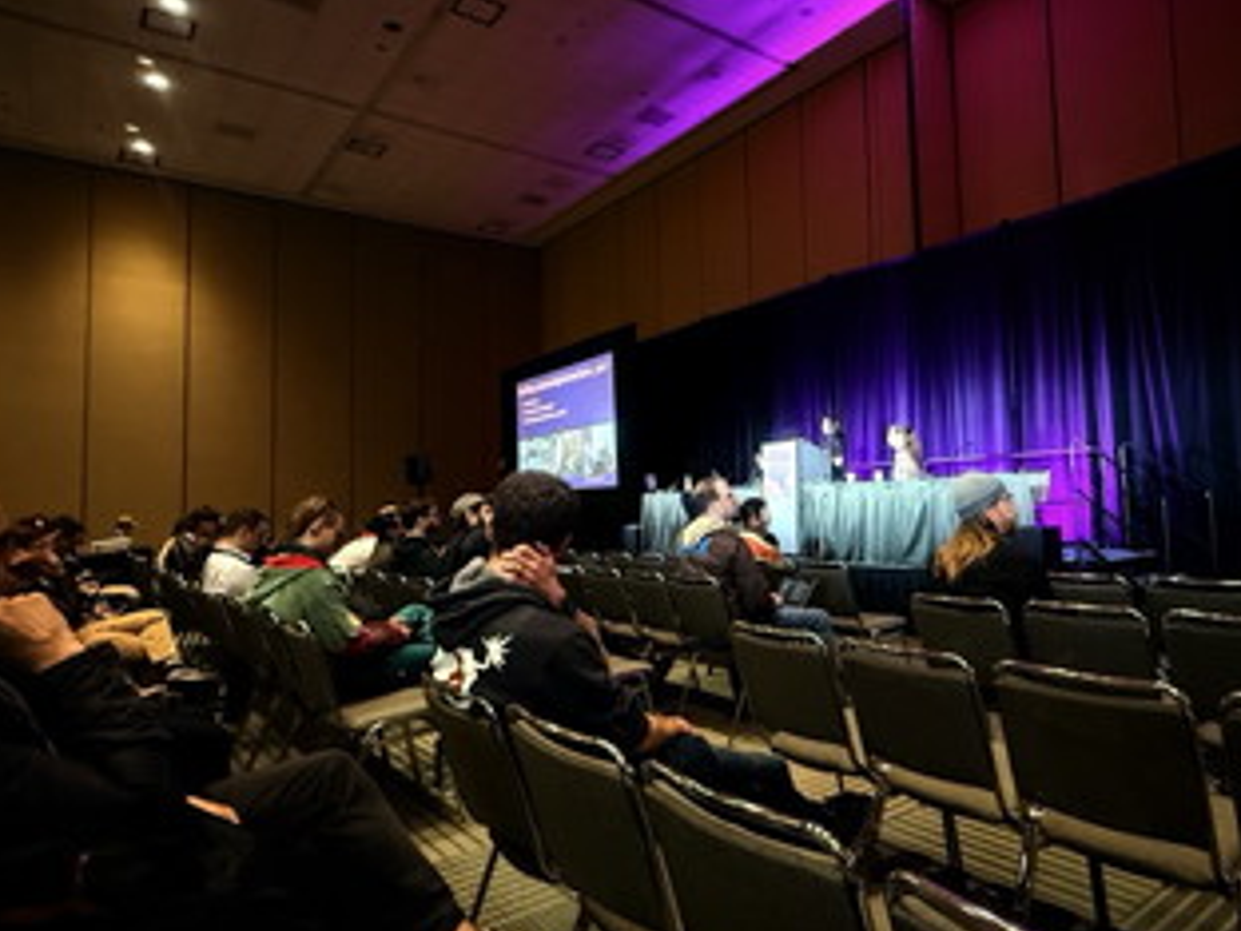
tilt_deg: +3.8
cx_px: 796
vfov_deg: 58.8
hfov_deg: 72.4
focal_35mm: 23
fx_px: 825
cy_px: 442
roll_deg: +1.8
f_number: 2.2
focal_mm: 2.22
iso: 1250
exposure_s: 1/40
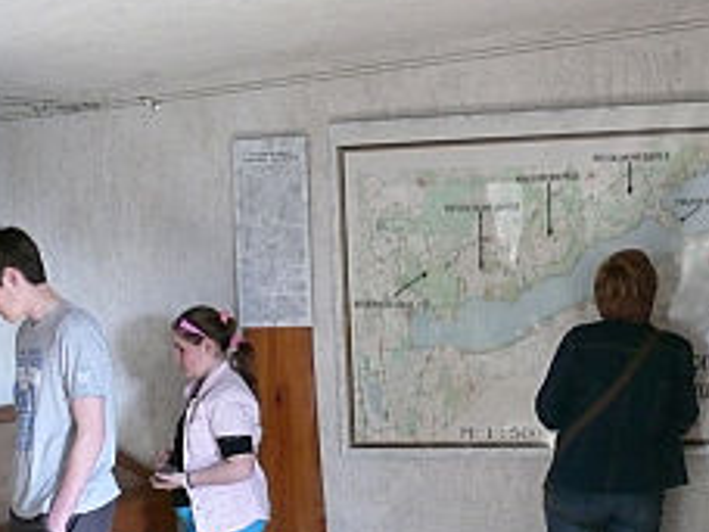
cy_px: 330
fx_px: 1413
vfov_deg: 21.3
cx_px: 538
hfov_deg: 27.7
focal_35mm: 69
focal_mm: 7.4
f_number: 2.8
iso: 400
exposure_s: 1/50
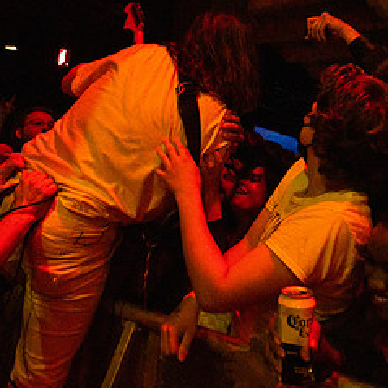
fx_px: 444
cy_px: 149
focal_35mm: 35
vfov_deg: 46.9
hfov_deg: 47.0
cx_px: 231
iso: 1600
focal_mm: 17
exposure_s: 1/125
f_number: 3.2
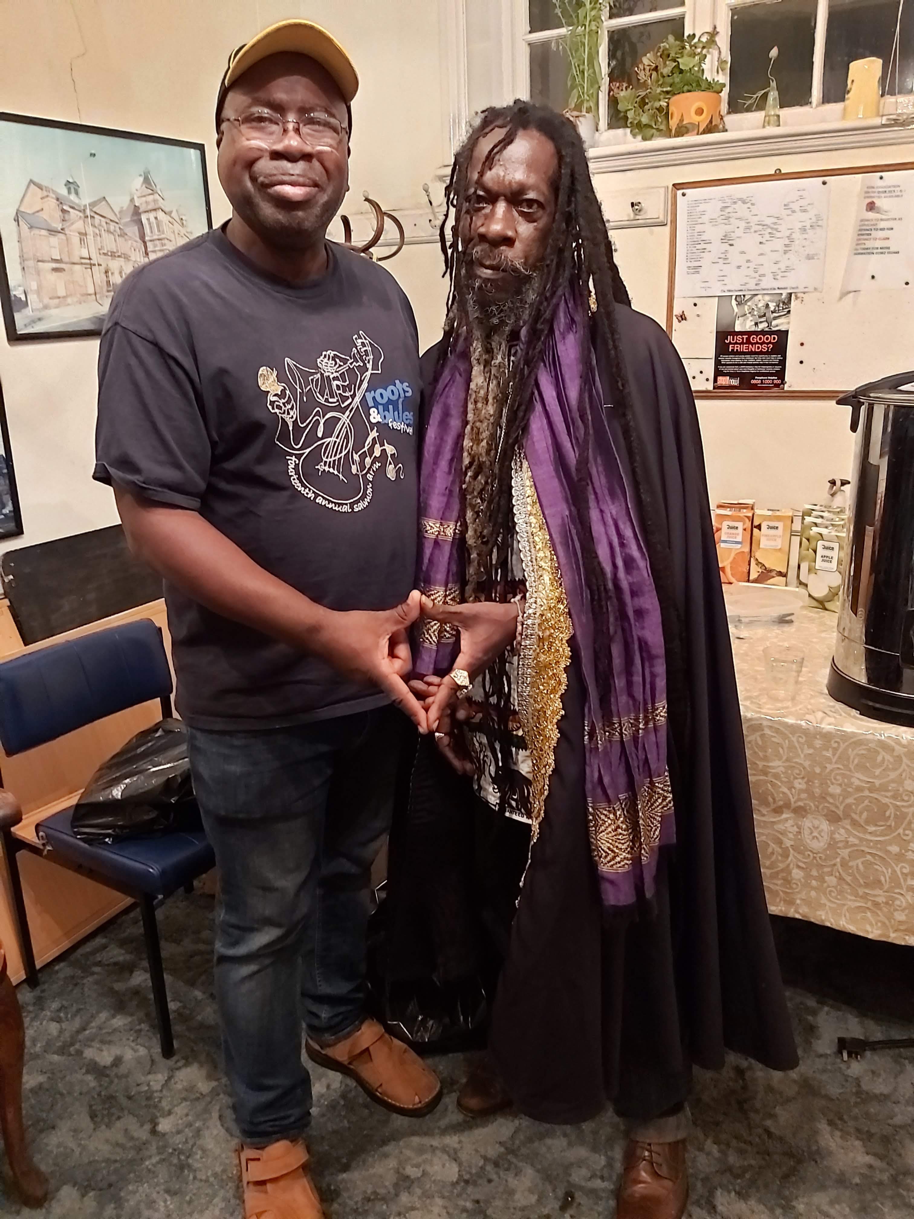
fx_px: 915
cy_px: 610
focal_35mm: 26
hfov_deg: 53.1
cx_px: 457
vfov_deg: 67.3
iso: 640
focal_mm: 3.92
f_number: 1.7
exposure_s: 1/25
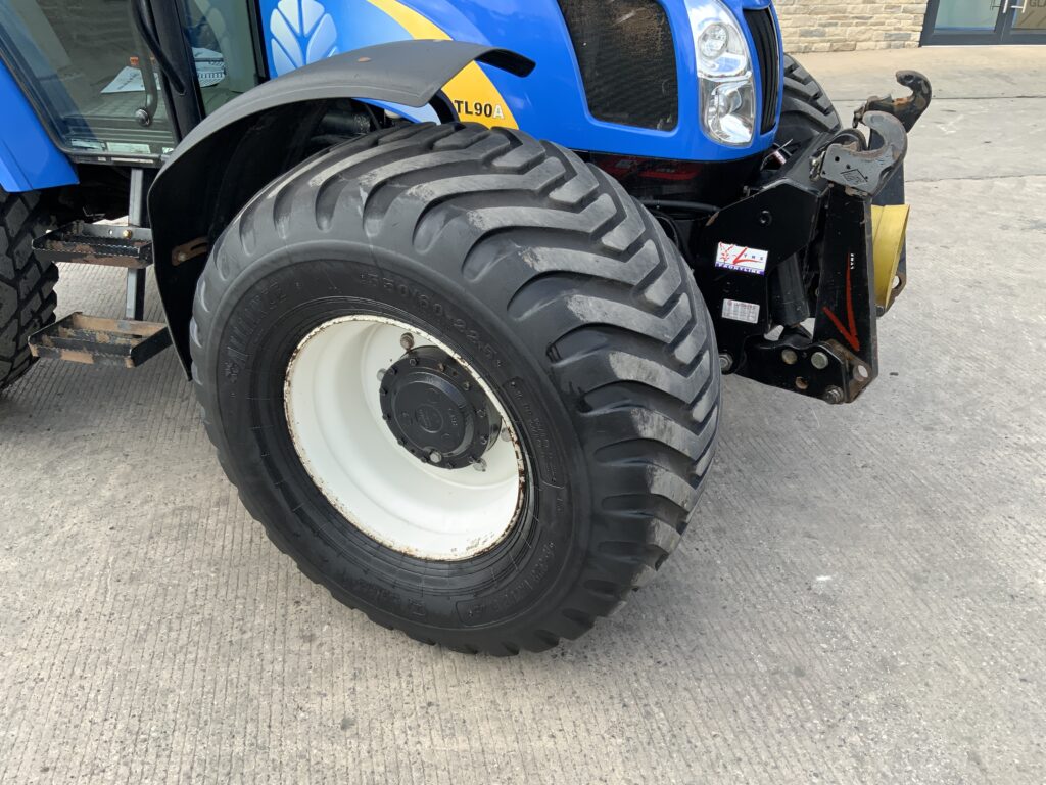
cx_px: 523
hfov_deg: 61.7
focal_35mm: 29
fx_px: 876
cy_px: 392
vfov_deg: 48.2
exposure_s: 1/389
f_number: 1.8
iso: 16
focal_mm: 3
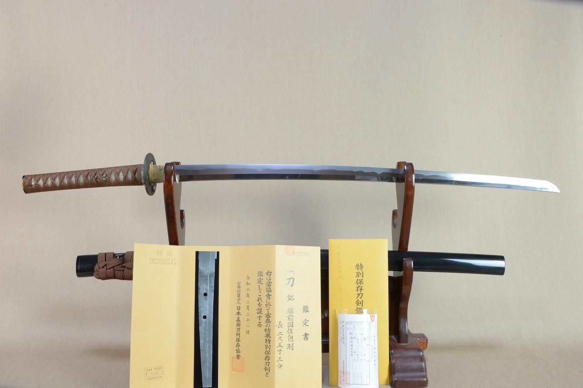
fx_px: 485
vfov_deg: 43.5
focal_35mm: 30
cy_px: 194
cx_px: 292
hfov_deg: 62.0
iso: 400
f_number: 11
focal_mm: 20
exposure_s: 1/2
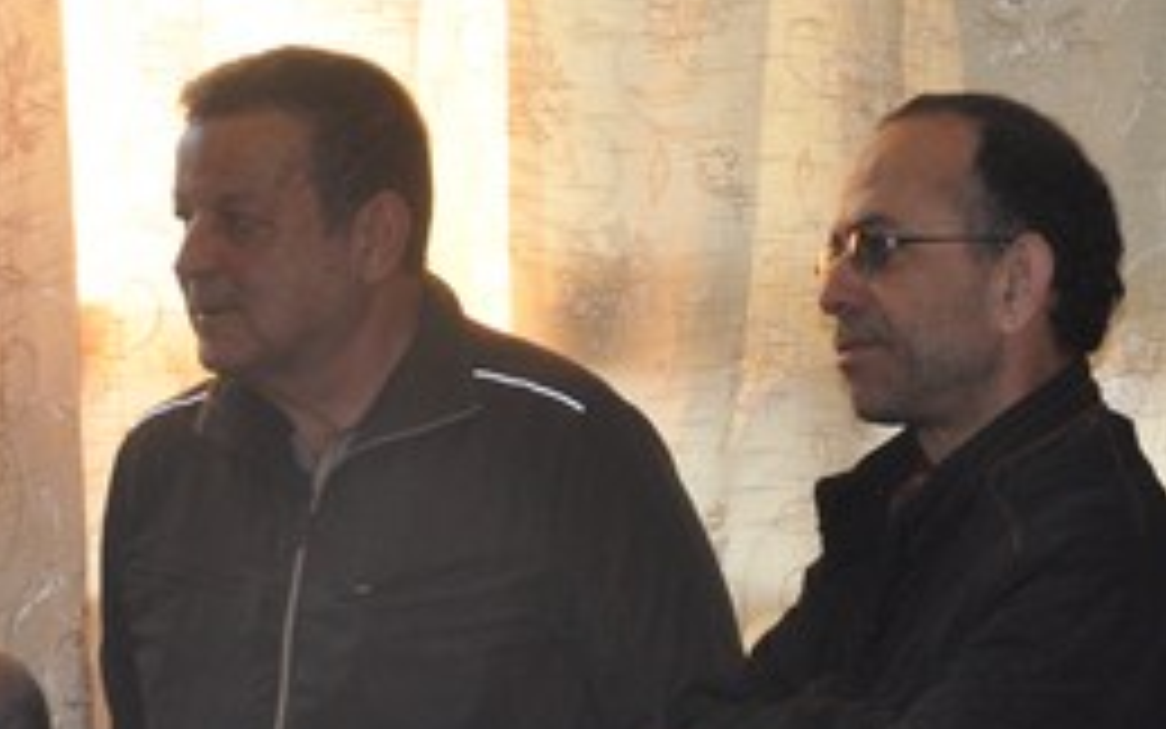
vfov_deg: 8.7
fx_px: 4799
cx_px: 1283
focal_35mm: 151
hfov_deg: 13.6
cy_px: 160
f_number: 4.2
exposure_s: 1/125
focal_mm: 40
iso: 560
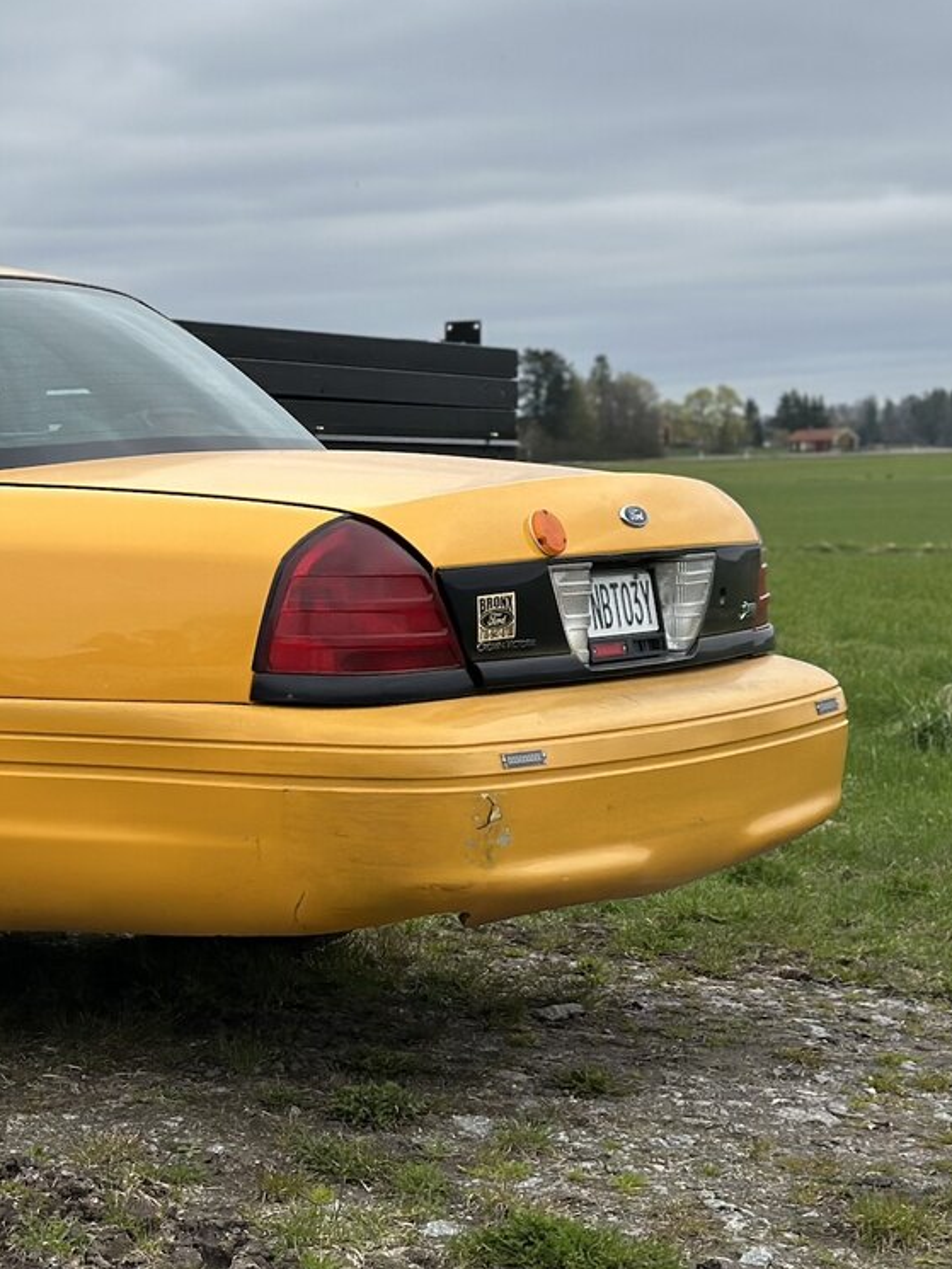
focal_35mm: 99
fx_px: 3629
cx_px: -330
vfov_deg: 19.8
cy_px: 453
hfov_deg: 14.3
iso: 100
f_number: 1.78
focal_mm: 6.86
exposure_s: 1/4566
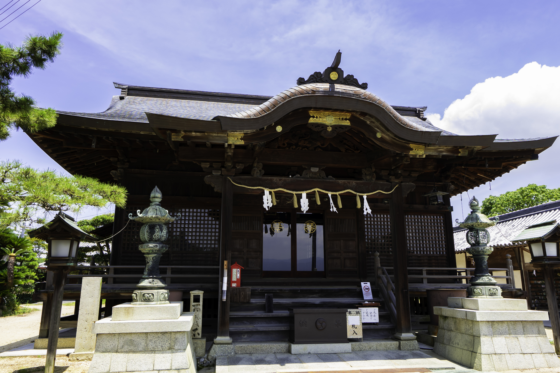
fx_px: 373
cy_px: 186
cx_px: 280
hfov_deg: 73.7
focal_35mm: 24
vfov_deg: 53.1
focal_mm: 16
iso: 80
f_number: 9
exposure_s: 1/100
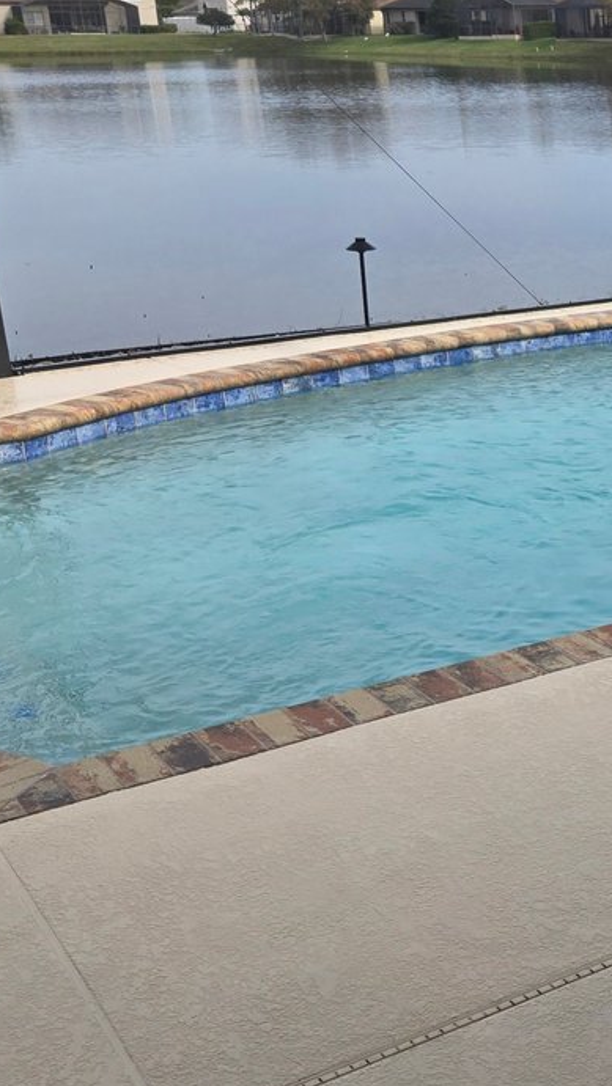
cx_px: 901
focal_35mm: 58
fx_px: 1672
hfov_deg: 18.5
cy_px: 549
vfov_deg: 36.0
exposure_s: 1/834
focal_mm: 5.4
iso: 25
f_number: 1.8
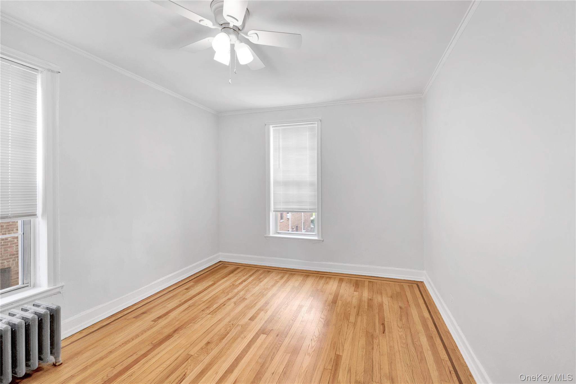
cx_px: 288
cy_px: 192
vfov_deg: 81.2
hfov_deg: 104.3
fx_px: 224
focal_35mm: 14
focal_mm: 14
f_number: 9
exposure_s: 1/8
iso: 320
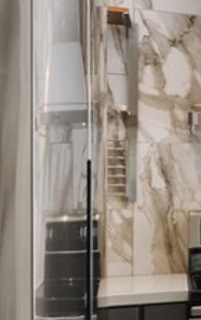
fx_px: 649
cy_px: 195
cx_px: 574
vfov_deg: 27.7
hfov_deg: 11.6
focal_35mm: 74
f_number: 2.8
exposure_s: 1/320
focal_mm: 11
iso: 100
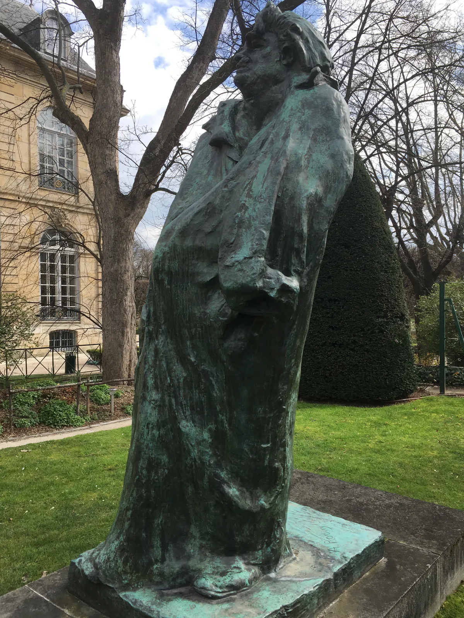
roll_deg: +0.7
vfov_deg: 61.7
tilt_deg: -0.6
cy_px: 309
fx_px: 518
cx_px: 232
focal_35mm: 29
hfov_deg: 48.2
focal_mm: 4.15
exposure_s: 1/916
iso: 25
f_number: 2.2
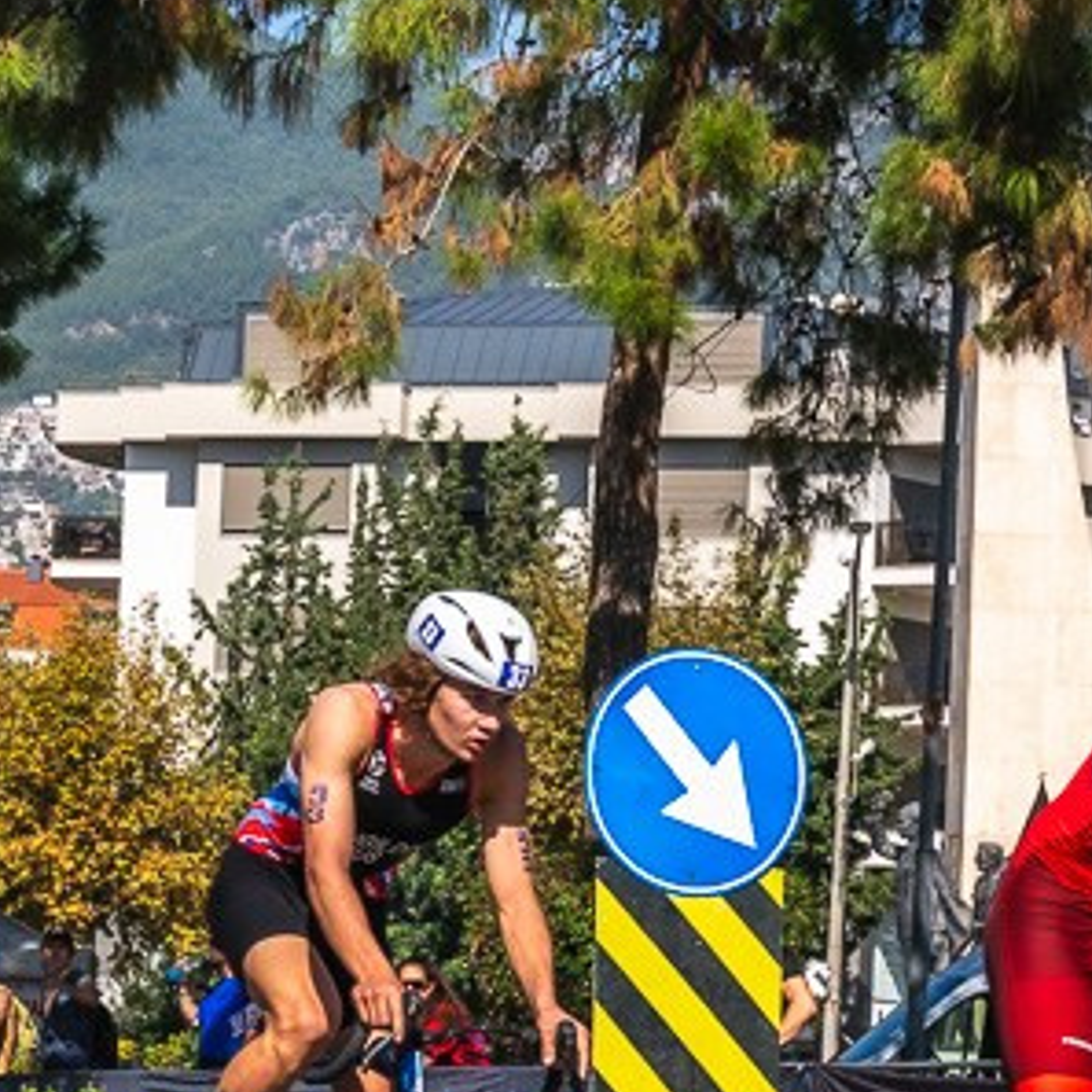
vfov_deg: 9.5
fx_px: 6531
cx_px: -658
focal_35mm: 183
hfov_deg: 9.2
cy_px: 1009
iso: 320
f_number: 9
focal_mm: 50
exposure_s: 1/1600
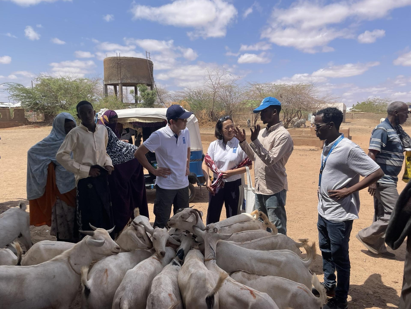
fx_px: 309
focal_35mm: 26
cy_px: 154
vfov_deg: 53.1
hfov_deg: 67.3
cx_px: 206
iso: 32
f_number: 1.6
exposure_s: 1/3861
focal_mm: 4.2
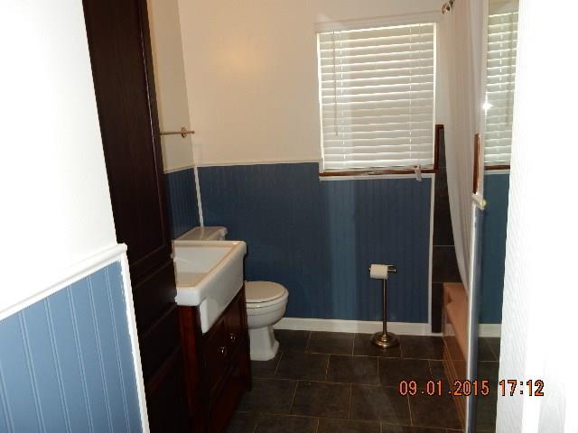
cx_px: 289
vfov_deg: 54.9
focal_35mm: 25
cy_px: 216
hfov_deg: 69.4
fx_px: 417
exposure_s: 1/30
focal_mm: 4.5
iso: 200
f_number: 3.7
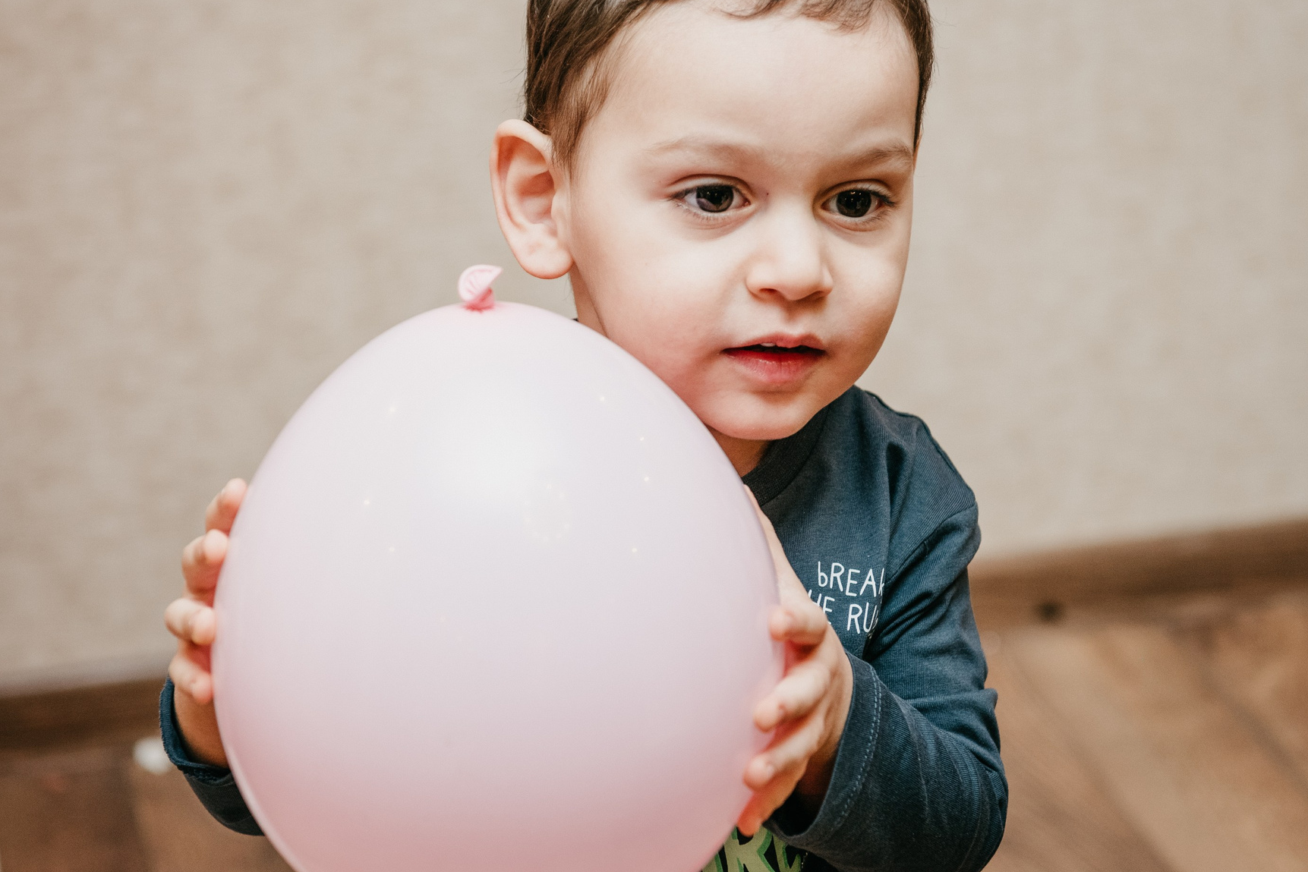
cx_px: 584
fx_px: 3779
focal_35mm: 104
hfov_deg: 19.6
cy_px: 438
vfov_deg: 13.2
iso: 200
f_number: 4
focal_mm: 70
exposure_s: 1/160
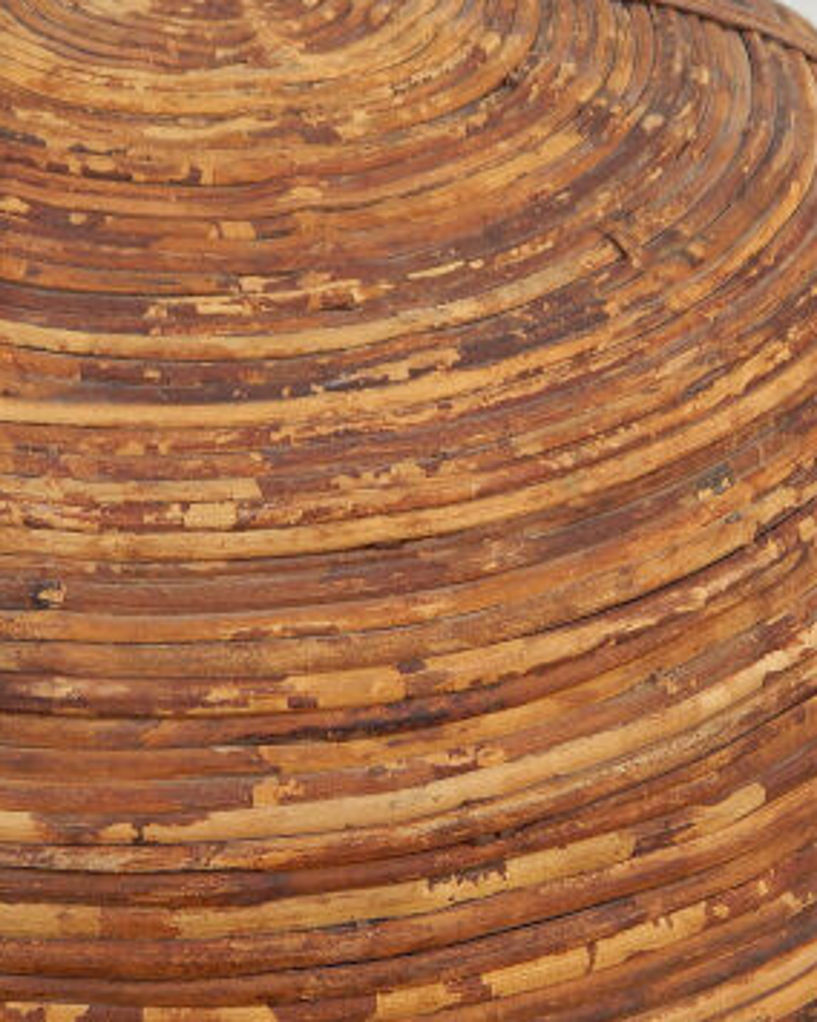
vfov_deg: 24.7
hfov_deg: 19.8
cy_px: 628
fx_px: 2327
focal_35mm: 77
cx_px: 204
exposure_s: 1/320
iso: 125
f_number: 3.3
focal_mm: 6.1
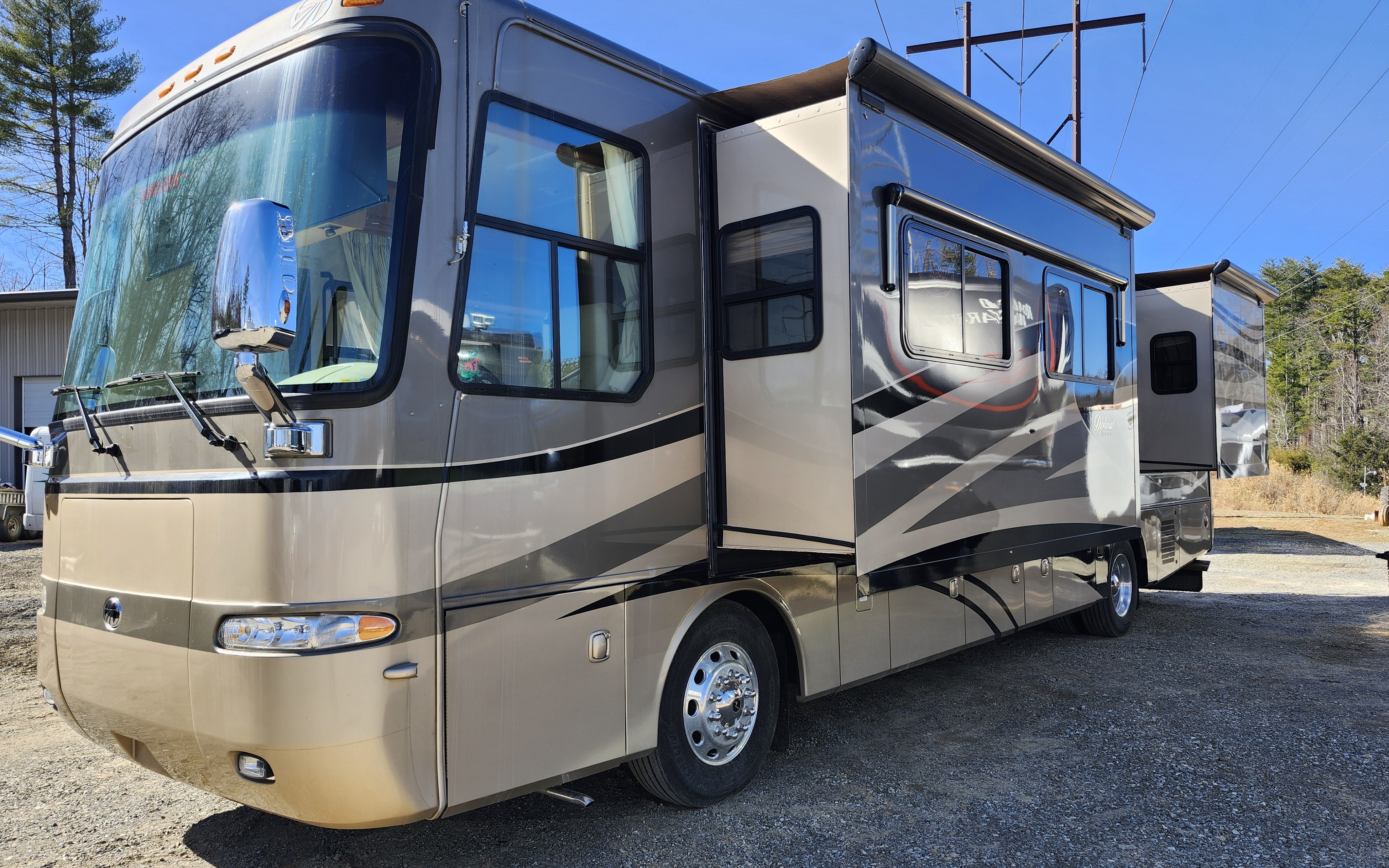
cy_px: 465
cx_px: 686
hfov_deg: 72.5
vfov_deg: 49.2
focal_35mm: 25
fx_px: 946
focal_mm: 5.54
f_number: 1.8
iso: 25
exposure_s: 1/614
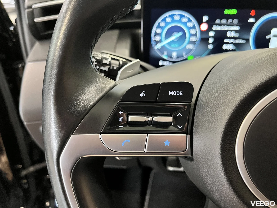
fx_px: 208
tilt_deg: -32.3
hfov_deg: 67.3
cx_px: 138
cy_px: 104
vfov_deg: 53.1
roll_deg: +1.0
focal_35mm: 26
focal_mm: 5.1
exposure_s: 1/47
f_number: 1.6
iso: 500
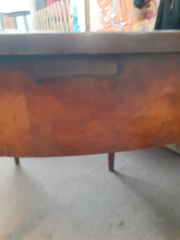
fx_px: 187
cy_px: 120
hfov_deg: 51.4
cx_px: 90
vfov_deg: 65.3
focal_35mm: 27
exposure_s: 1/25
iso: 400
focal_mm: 3.6
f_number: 1.9
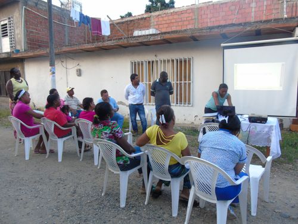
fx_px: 215
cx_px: 149
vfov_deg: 54.9
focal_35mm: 25
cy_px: 112
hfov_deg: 69.4
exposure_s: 1/50
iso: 80
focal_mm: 4.4
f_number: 3.4
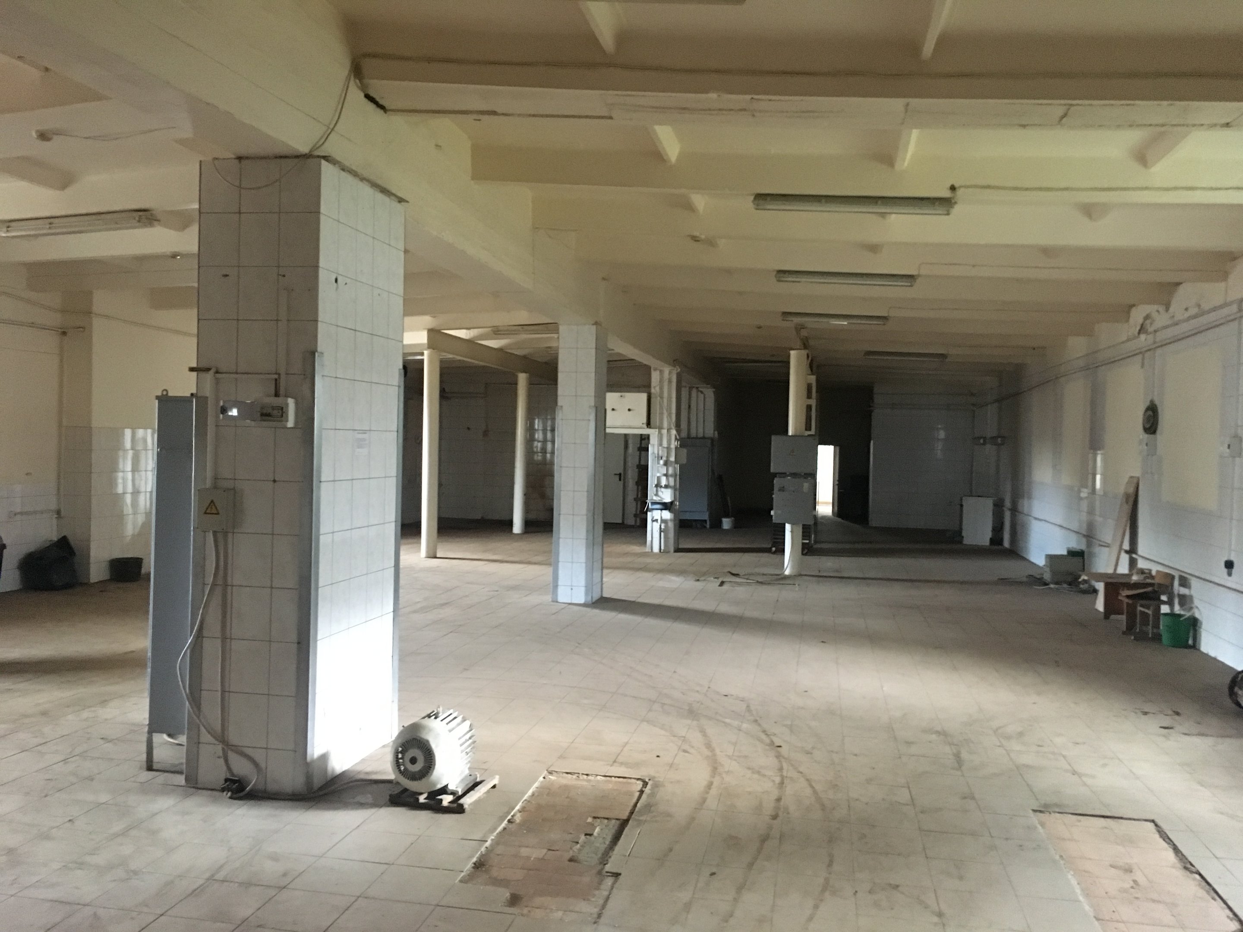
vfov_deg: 48.2
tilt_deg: -0.2
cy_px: 466
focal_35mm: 29
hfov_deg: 61.7
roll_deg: -0.6
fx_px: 1041
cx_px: 622
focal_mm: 4.15
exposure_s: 1/17
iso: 320
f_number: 2.2
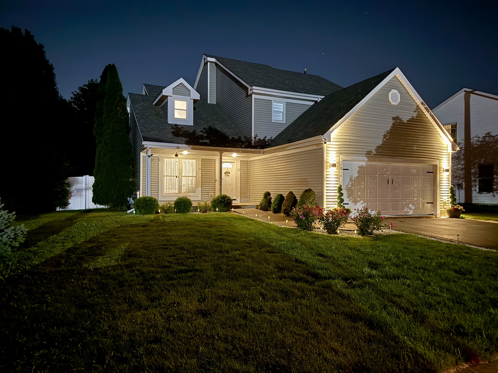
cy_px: 186
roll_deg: -1.5
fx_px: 345
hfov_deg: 71.6
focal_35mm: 24
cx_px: 249
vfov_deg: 56.8
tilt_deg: +0.5
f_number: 1.78
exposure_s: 1/9
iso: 1600
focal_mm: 6.76
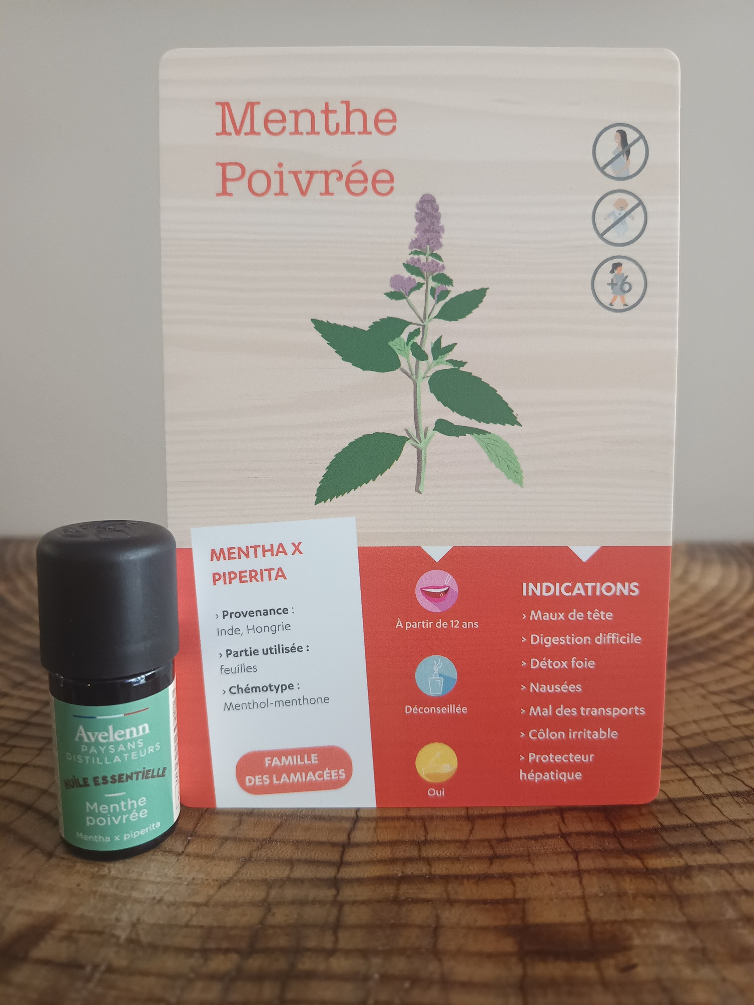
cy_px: 502
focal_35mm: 24
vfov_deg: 71.6
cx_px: 377
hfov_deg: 56.8
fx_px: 697
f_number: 1.7
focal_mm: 5.31
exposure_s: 1/50
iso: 948
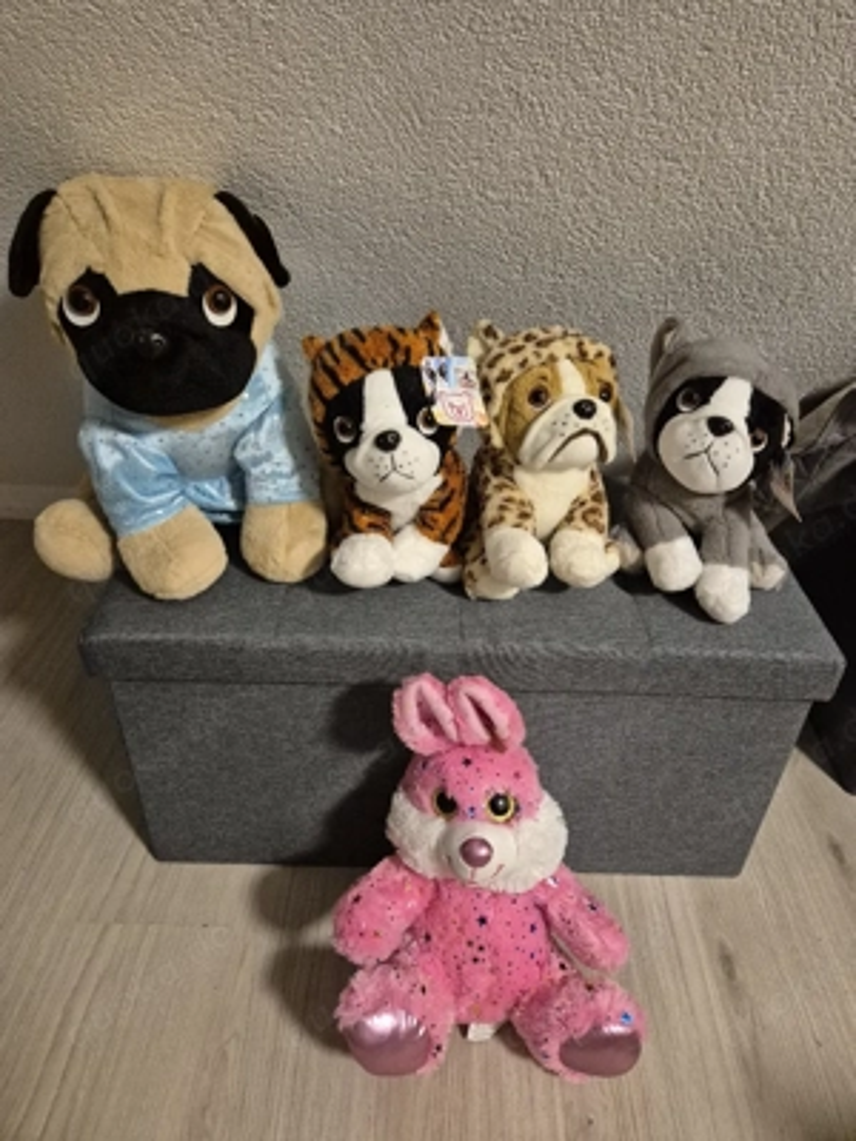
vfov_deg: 73.9
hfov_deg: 58.9
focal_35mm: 23
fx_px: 758
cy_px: 570
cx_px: 428
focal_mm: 5.4
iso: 1250
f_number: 1.8
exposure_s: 1/100
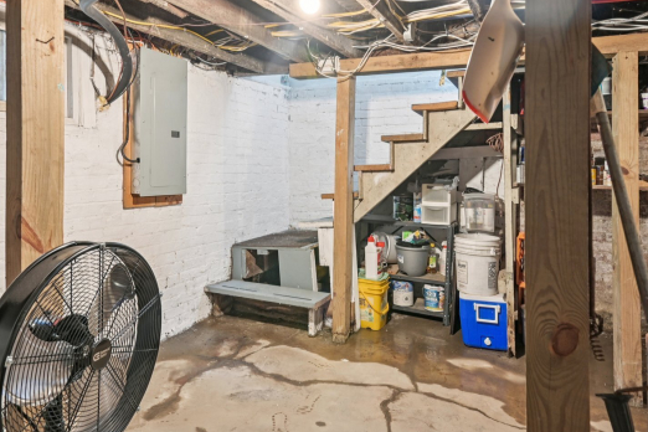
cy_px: 161
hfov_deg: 76.1
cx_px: 320
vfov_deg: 54.5
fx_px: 414
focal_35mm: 23
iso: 400
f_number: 8
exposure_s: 1/2.5
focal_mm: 16
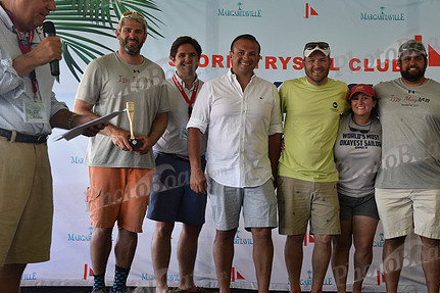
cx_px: 281
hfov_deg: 28.7
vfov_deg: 19.4
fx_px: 855
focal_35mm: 70
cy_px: 118
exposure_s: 1/200
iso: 640
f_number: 4.5
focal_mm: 52
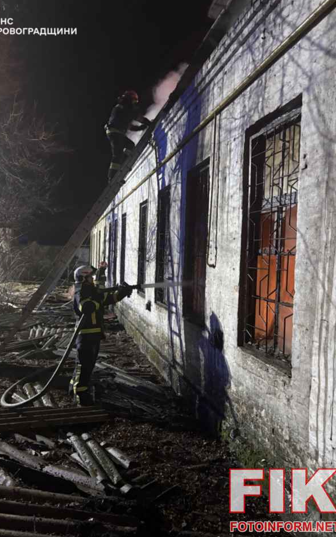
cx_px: 142
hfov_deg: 44.4
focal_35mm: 28
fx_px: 410
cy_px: 268
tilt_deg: -1.7
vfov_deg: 66.5
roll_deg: -2.5
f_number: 1.6
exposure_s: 1/30
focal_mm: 5.96
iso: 800
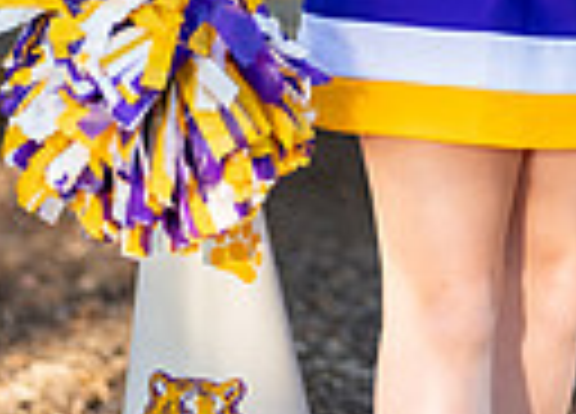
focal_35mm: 261
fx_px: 4279
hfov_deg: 7.7
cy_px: -111
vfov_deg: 5.5
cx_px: 617
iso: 250
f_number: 1.2
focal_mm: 50
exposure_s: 1/1250
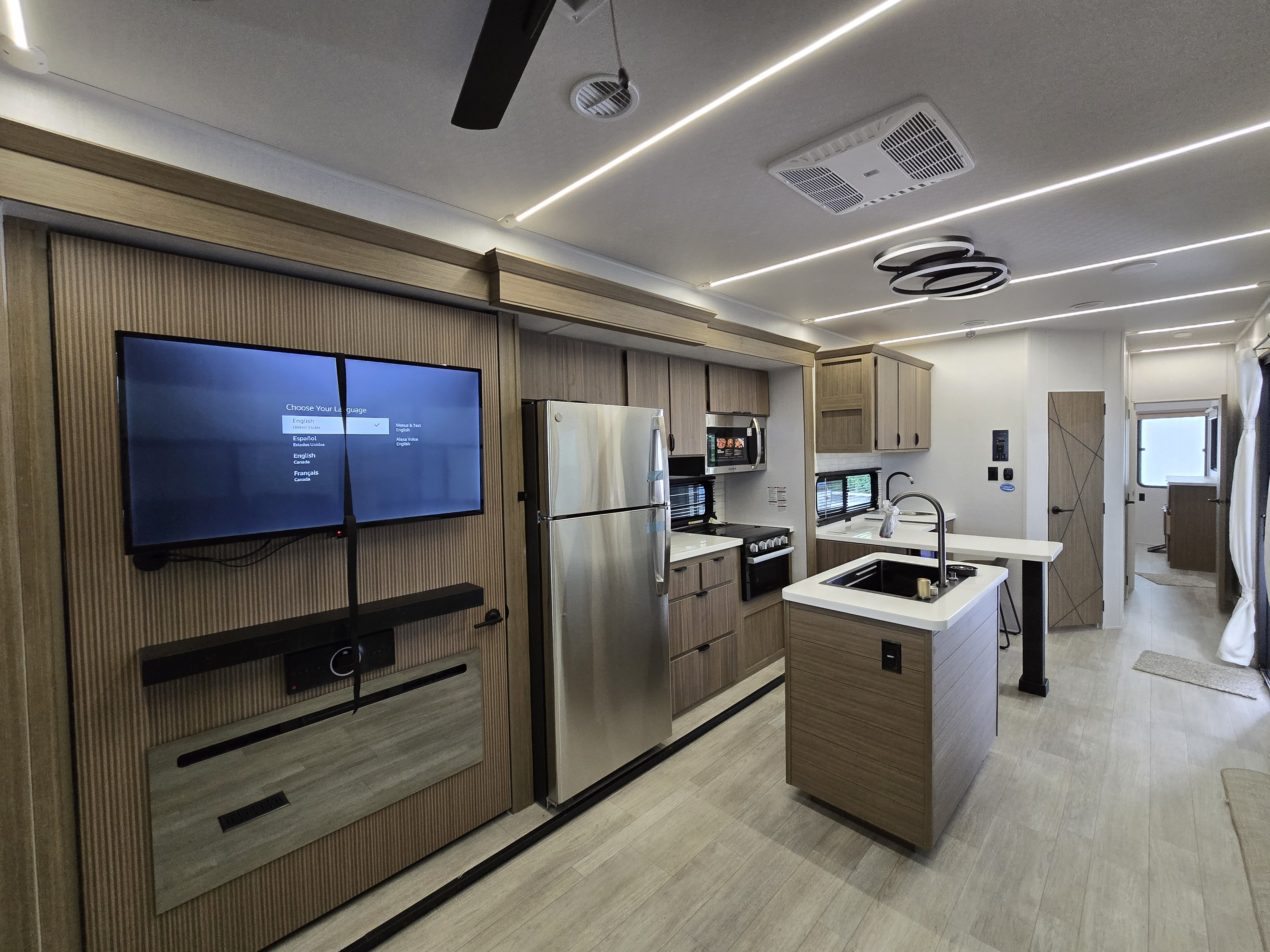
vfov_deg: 89.9
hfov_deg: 106.2
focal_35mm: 13
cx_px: 635
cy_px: 476
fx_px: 477
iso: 250
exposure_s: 1/60
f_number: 2.2
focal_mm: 2.2
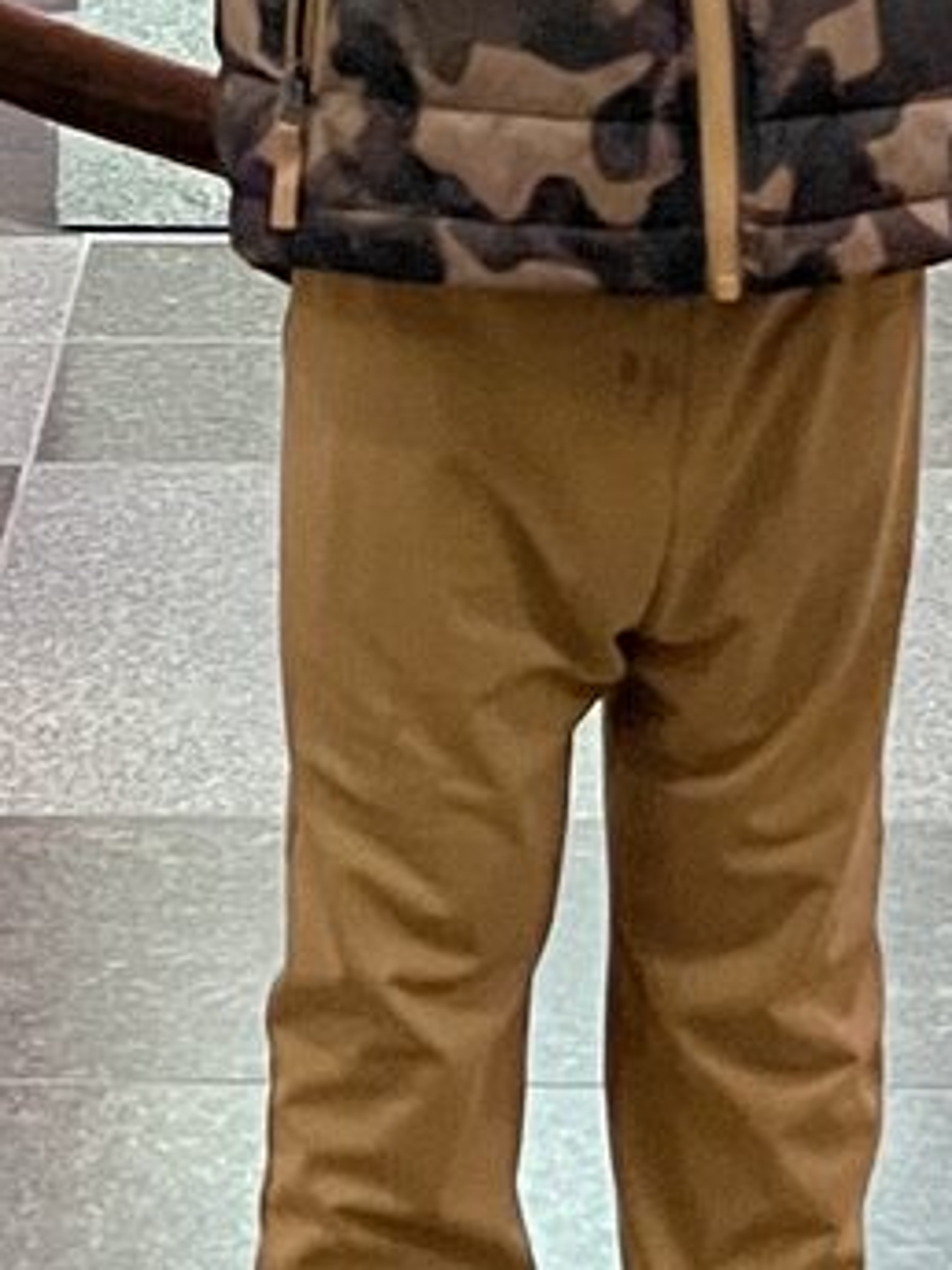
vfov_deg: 13.4
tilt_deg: +1.5
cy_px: -834
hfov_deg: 10.9
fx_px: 4987
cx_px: 410
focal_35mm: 136
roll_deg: -1.7
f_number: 1.5
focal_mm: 5.7
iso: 400
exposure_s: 1/60
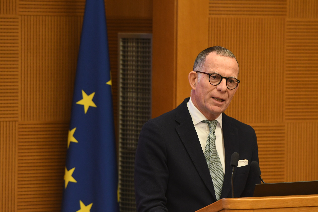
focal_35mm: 300
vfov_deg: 4.6
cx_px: 159
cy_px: 106
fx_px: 2650
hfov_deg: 6.9
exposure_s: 1/250
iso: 2500
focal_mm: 200
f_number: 4
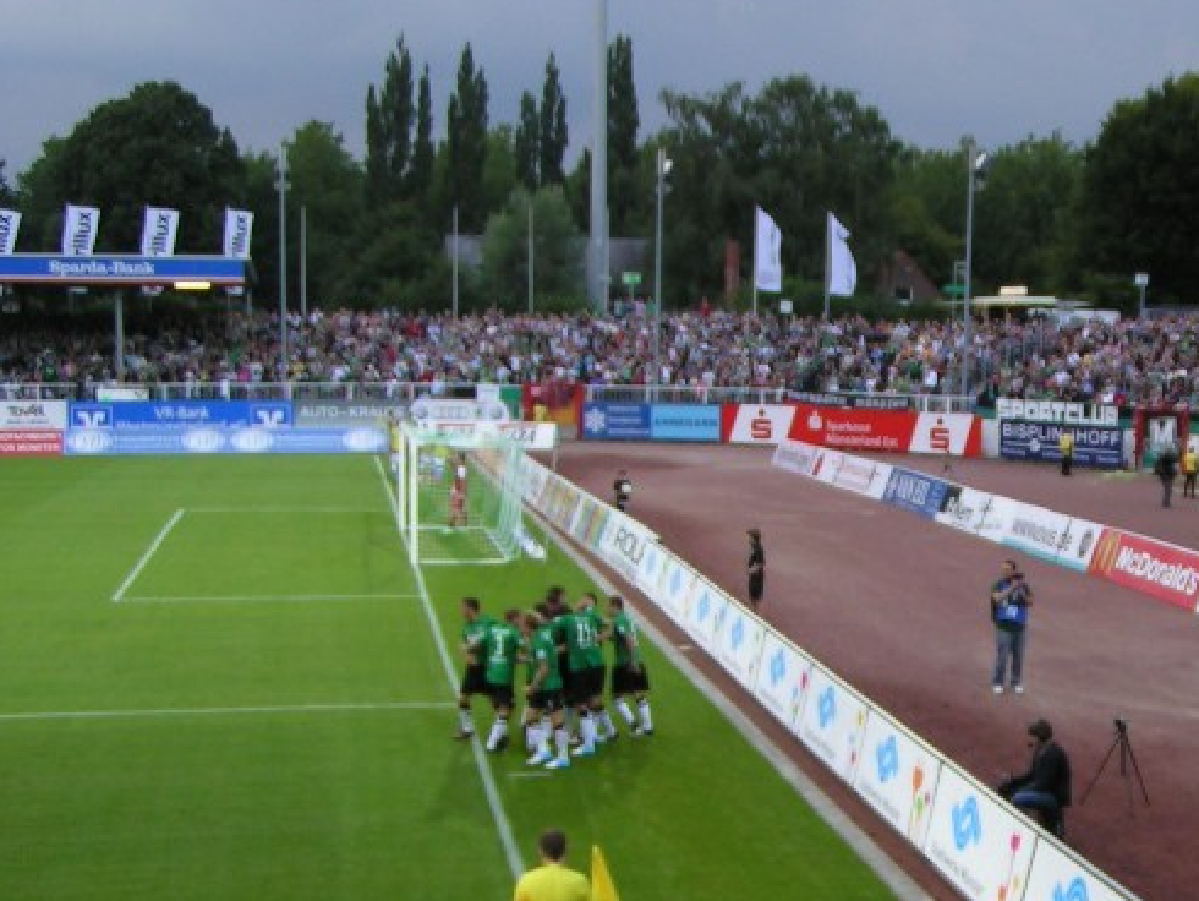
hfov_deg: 30.5
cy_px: 659
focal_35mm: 62
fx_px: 2149
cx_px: 937
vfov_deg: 23.5
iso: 50
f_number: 3.2
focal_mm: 5.8
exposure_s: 1/60
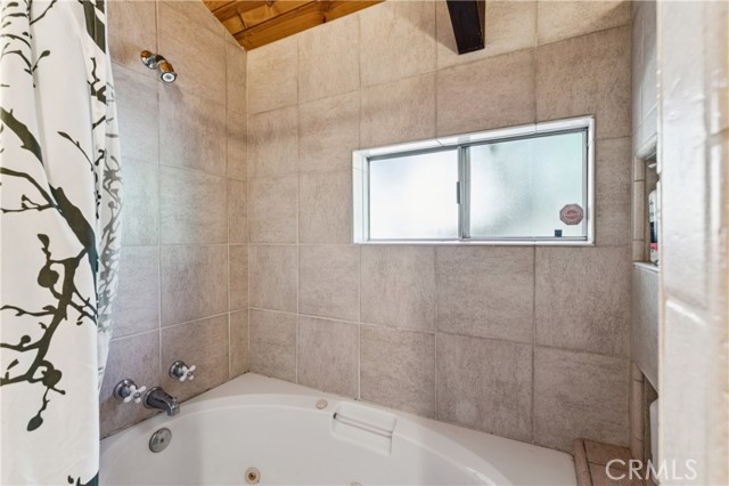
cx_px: 364
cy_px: 243
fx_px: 332
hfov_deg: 95.4
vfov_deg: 72.3
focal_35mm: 16
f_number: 13
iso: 100
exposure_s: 4
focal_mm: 16.4
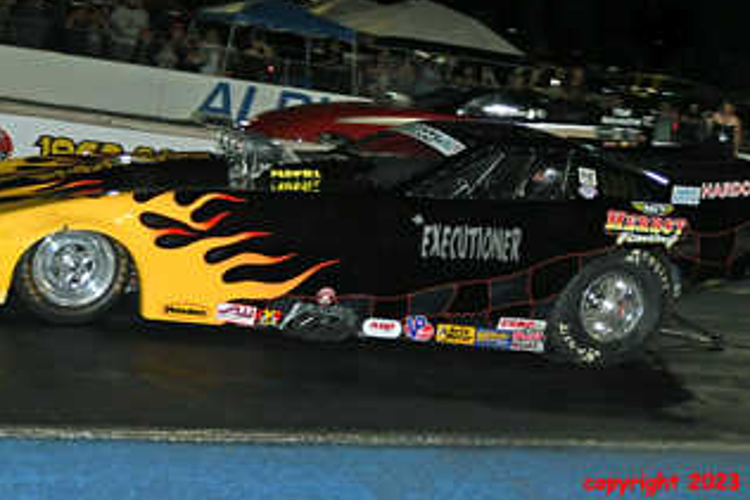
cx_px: 344
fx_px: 792
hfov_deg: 50.6
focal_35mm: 38
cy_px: 159
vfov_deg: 34.7
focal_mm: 16
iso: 320
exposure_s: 1/200
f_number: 2.8
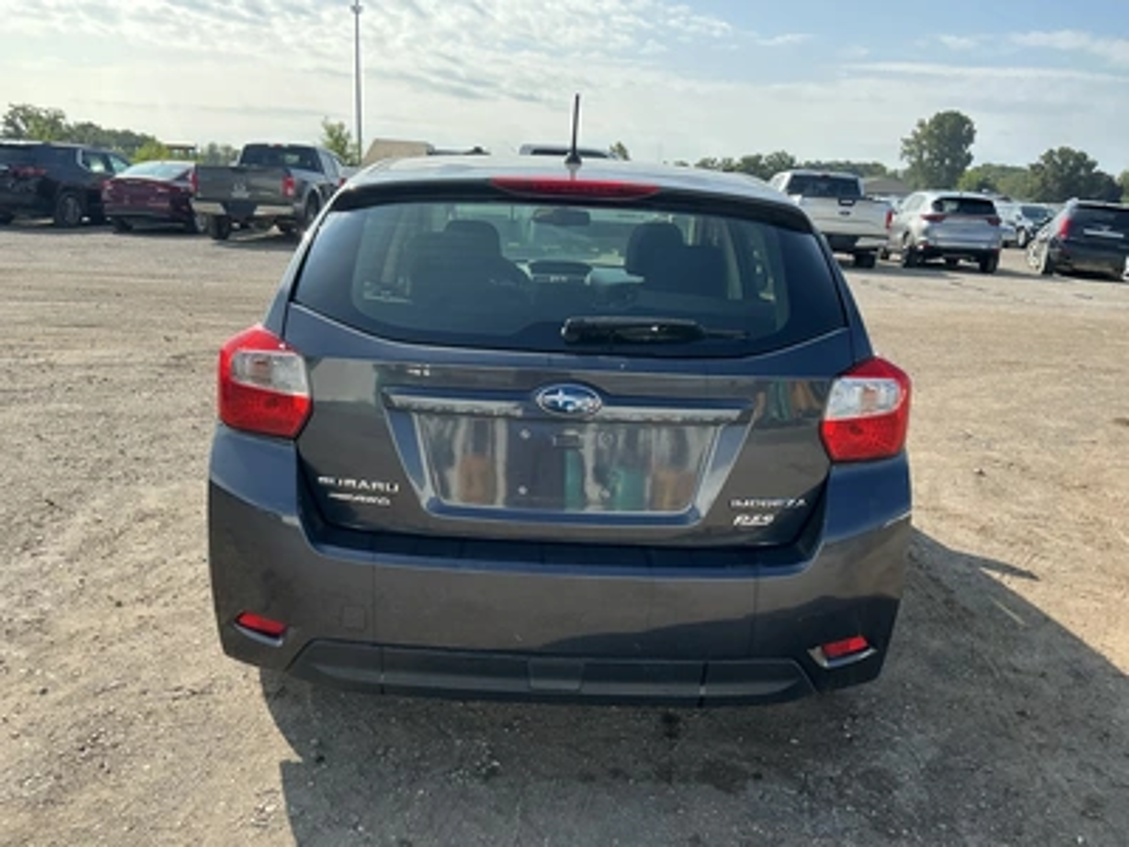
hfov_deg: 63.4
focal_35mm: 28
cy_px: 424
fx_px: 913
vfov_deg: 49.7
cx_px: 564
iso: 25
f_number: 1.8
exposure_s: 1/883
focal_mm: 3
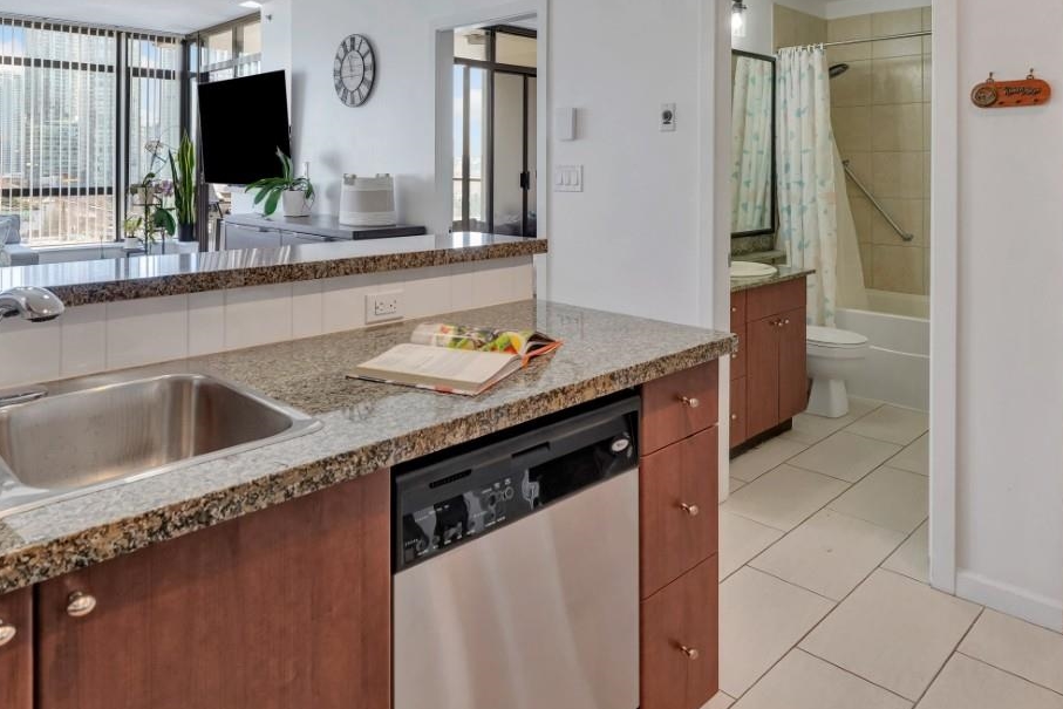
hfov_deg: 71.4
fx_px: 738
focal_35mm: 25
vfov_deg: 48.6
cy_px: 150
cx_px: 492
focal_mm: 14
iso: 400
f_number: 8
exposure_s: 1/30
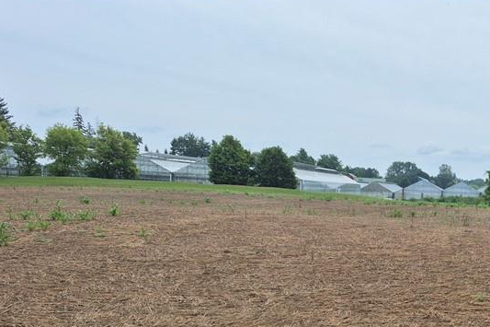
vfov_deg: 27.1
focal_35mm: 46
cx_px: 424
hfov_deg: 40.1
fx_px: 626
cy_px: 347
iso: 25
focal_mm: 5.4
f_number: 1.8
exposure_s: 1/832
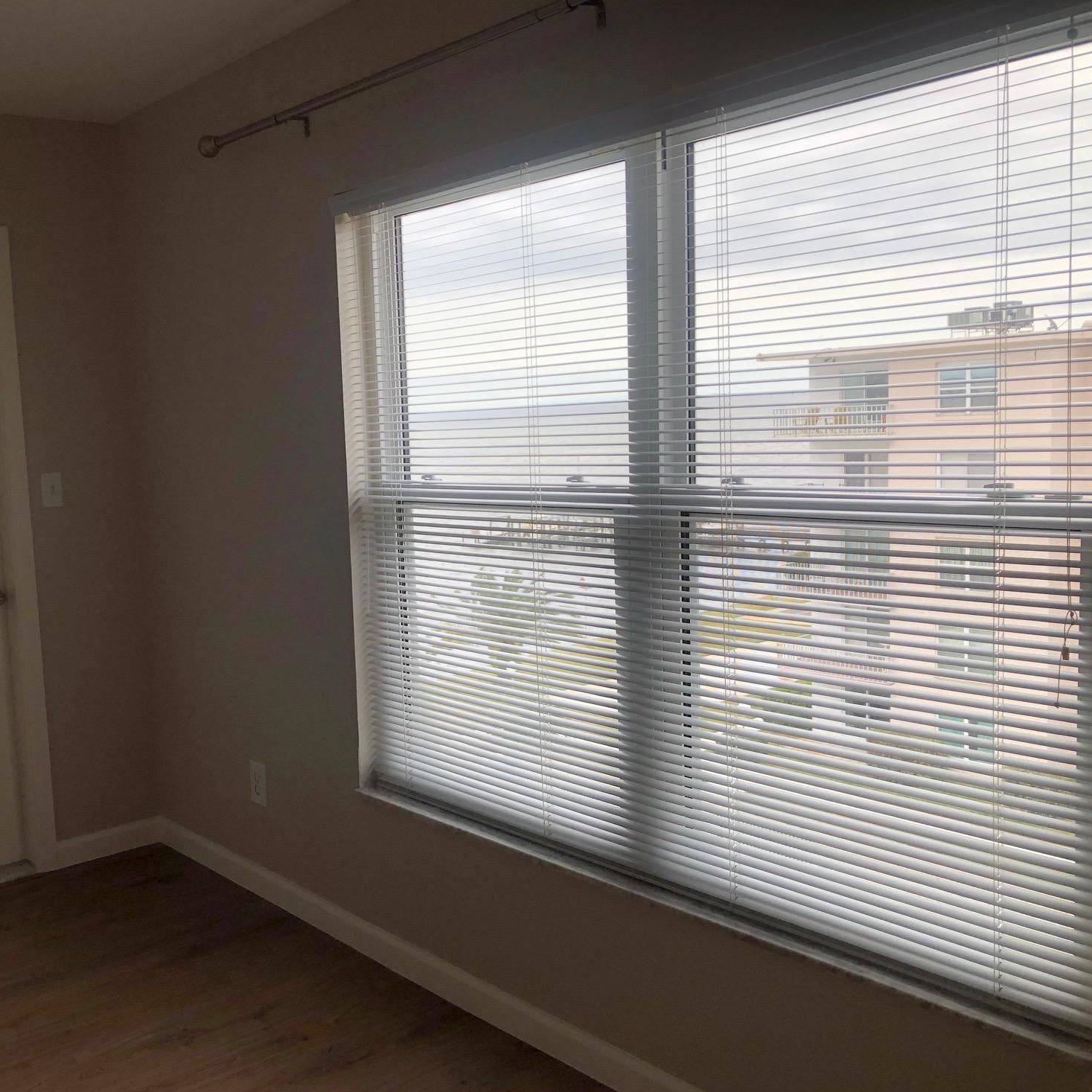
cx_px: 386
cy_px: 558
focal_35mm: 34
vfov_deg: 48.4
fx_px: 1213
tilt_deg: -7.6
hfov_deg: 47.8
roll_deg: +2.3
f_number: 1.8
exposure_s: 1/375
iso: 20
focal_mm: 3.99
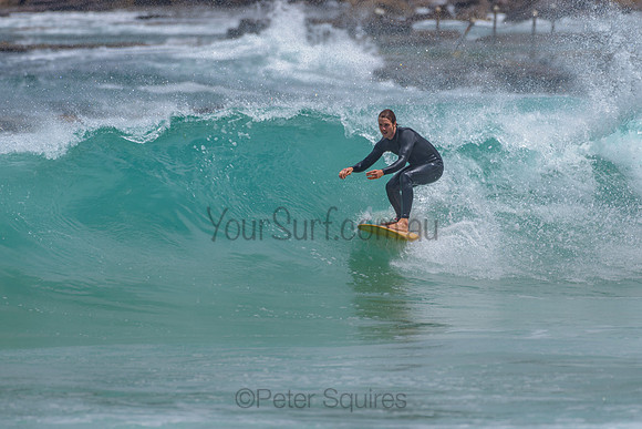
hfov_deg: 3.4
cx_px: 342
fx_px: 10929
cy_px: 166
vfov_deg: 2.2
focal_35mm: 613
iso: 180
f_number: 5.6
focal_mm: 500
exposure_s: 1/2000
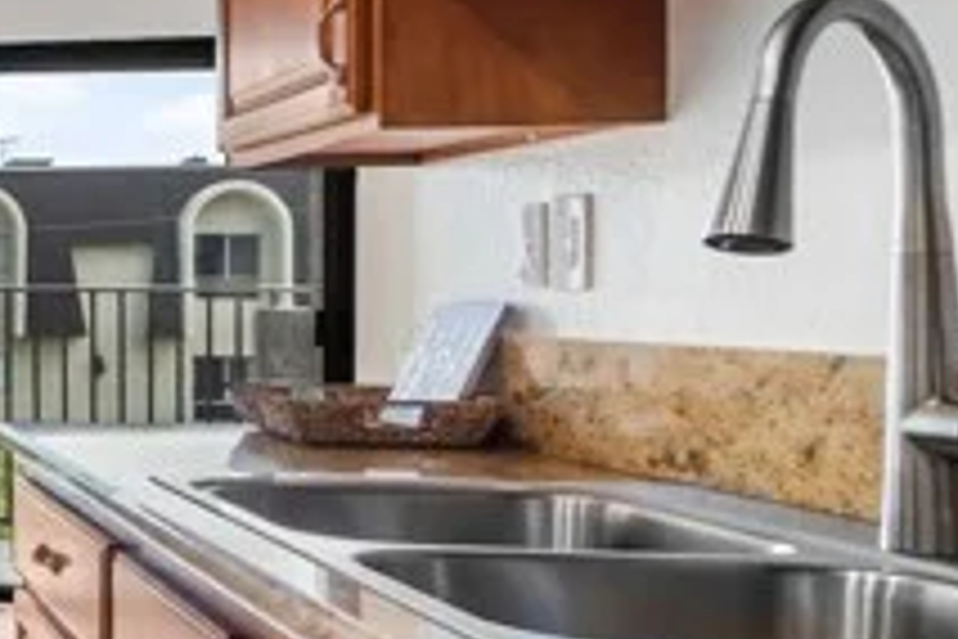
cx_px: -450
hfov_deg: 29.0
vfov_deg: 29.9
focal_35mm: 45
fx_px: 1197
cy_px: 297
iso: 320
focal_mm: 10
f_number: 7.1
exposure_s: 1/40
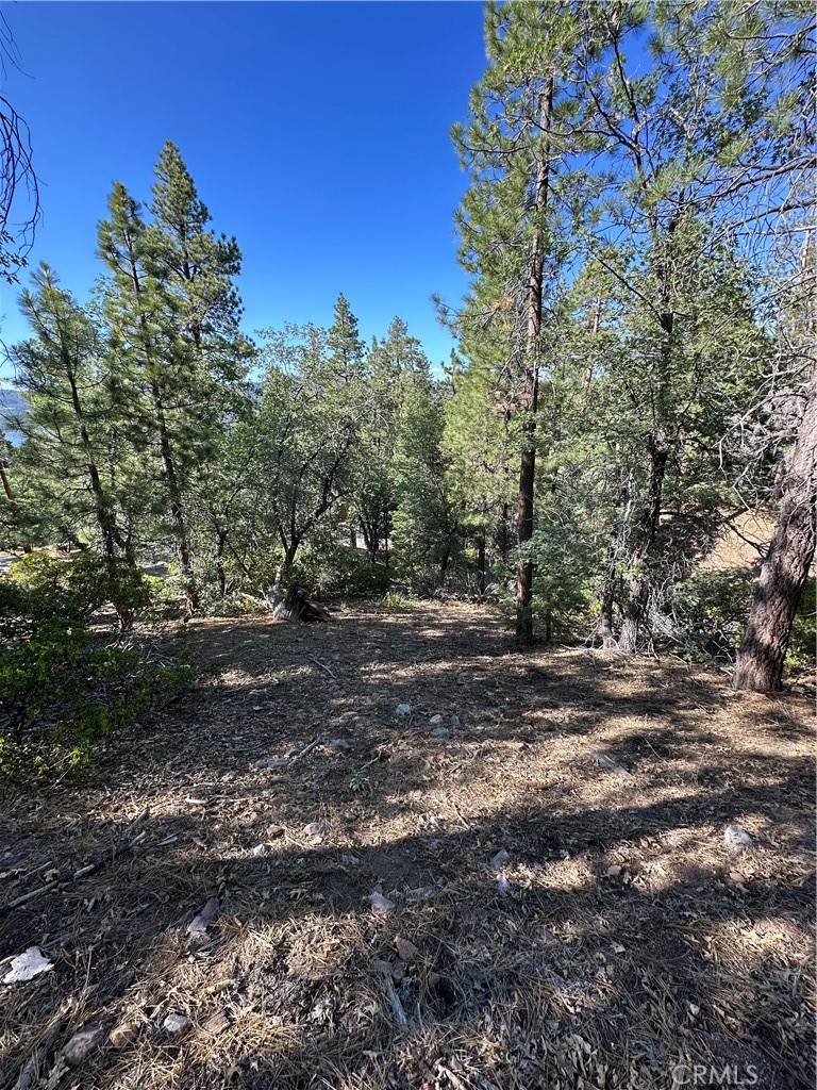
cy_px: 545
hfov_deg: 85.7
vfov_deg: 102.1
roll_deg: +0.5
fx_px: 441
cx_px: 408
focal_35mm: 14
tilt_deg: -17.2
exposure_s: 1/319
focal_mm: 2.22
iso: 40
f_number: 2.2
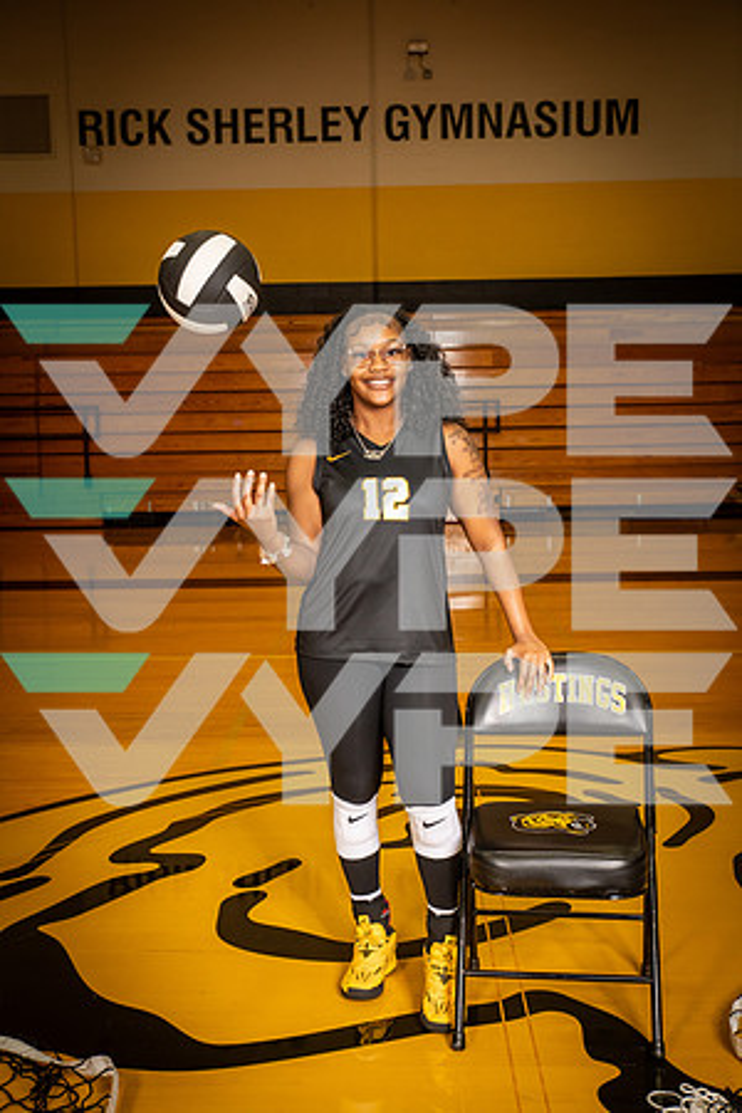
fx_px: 1360
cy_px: 556
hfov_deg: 30.5
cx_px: 371
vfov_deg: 44.5
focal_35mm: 44
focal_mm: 44
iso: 800
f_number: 7.1
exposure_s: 1/320
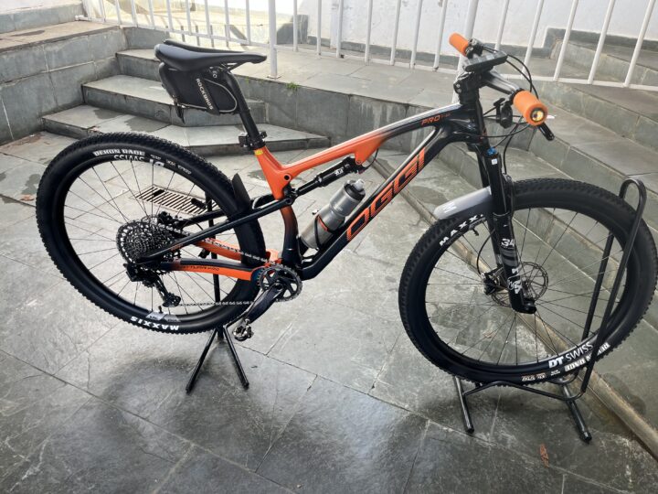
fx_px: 494
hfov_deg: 67.3
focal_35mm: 26
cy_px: 247
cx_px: 329
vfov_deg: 53.1
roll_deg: -2.1
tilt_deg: -33.8
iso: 50
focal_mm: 5.1
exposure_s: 1/304
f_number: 1.6
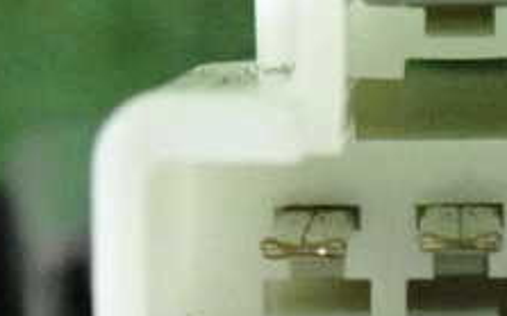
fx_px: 3935
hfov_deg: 7.3
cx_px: 505
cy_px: 218
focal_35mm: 285
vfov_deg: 4.6
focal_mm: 18
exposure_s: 1/125
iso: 3200
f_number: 4.9
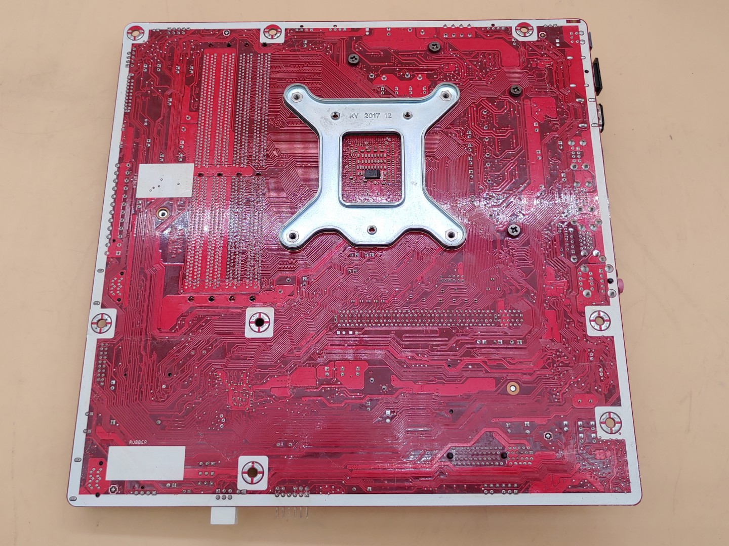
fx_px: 695
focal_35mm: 33
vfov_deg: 42.9
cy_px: 273
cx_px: 364
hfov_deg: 55.4
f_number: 1.8
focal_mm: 4.36
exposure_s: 1/113
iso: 50
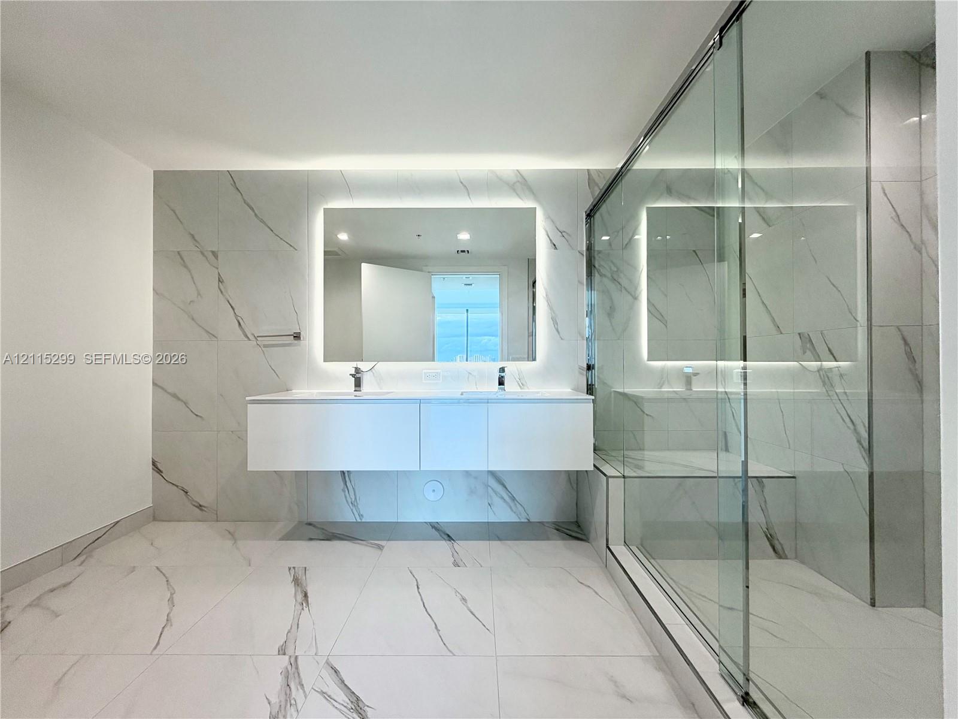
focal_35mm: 14
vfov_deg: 85.7
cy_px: 360
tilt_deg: +1.7
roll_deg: +0.1
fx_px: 387
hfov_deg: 102.1
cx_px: 479
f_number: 2.2
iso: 100
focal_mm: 2.22
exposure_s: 1/120
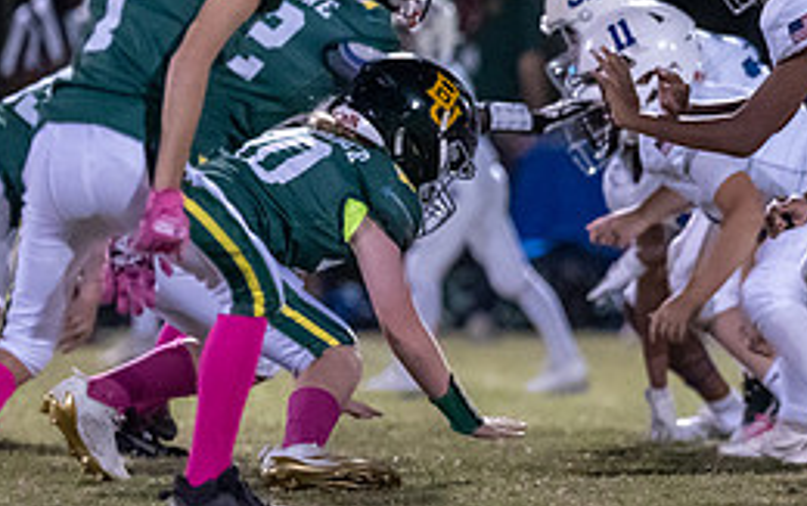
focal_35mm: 545
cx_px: 1007
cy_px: 181
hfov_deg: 3.8
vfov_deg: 2.4
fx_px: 11997
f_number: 1.8
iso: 4000
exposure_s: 1/1000
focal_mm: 135
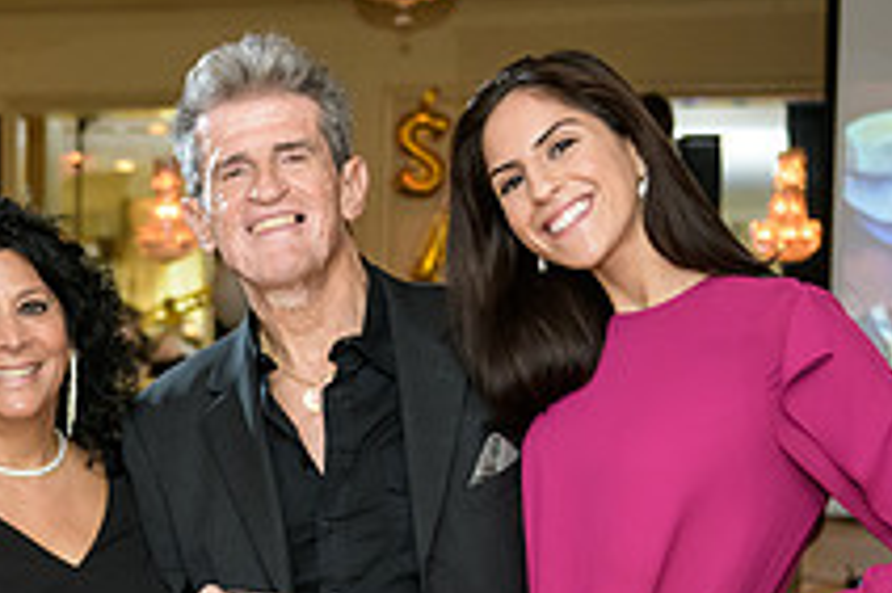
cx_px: 34
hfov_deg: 21.3
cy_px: 591
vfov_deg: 14.5
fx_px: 2302
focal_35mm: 93
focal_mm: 34
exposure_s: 1/125
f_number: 2.8
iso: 1600
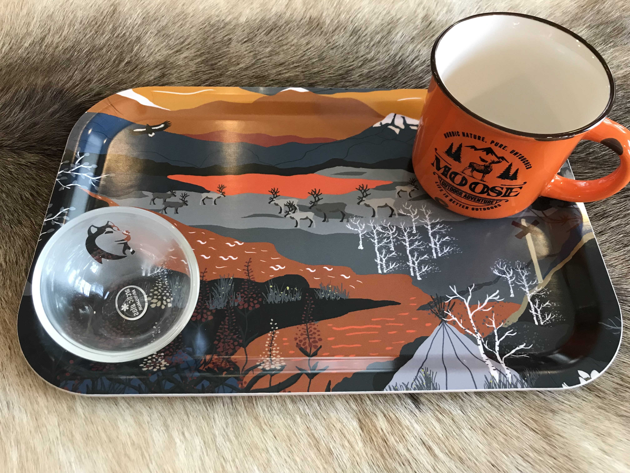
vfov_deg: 49.7
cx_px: 315
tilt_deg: -59.0
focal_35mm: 28
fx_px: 510
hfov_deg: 63.4
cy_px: 236
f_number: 1.8
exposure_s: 1/17
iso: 50
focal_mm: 3.99
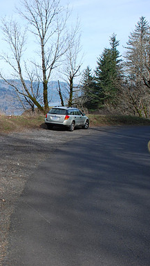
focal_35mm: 52
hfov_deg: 21.8
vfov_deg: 39.9
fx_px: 368
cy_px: 133
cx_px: -15
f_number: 5
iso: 200
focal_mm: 22
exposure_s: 1/500
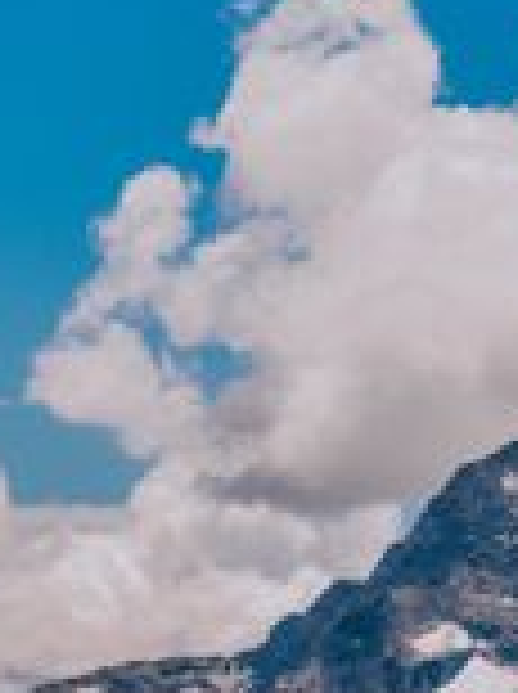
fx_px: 7215
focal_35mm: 361
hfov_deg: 4.1
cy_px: 596
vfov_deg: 5.5
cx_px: 72
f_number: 5
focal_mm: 75
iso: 100
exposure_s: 1/1000
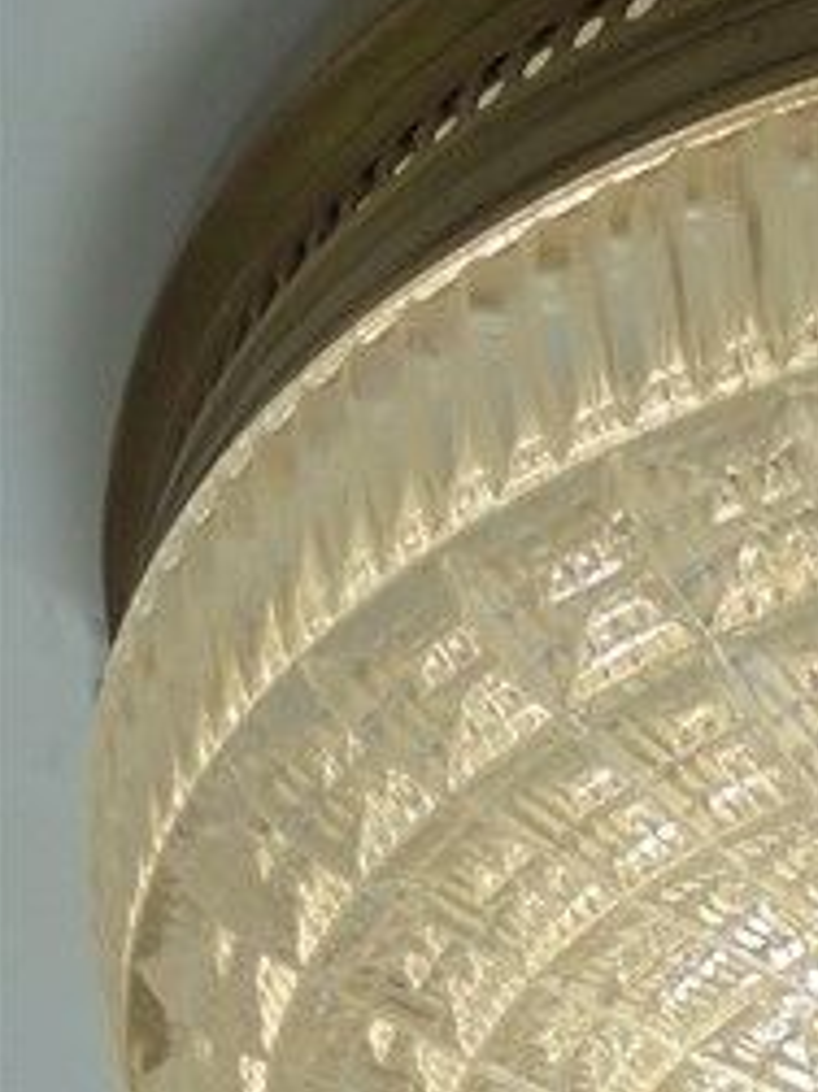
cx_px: 1460
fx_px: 3280
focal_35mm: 104
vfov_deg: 18.8
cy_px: 827
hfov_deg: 12.9
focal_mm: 5.3
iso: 100
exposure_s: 1/200
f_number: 3.7
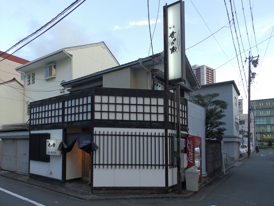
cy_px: 103
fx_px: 174
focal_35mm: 22
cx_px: 137
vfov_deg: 61.1
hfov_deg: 76.4
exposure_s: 1/50
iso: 80
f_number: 3.4
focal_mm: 4
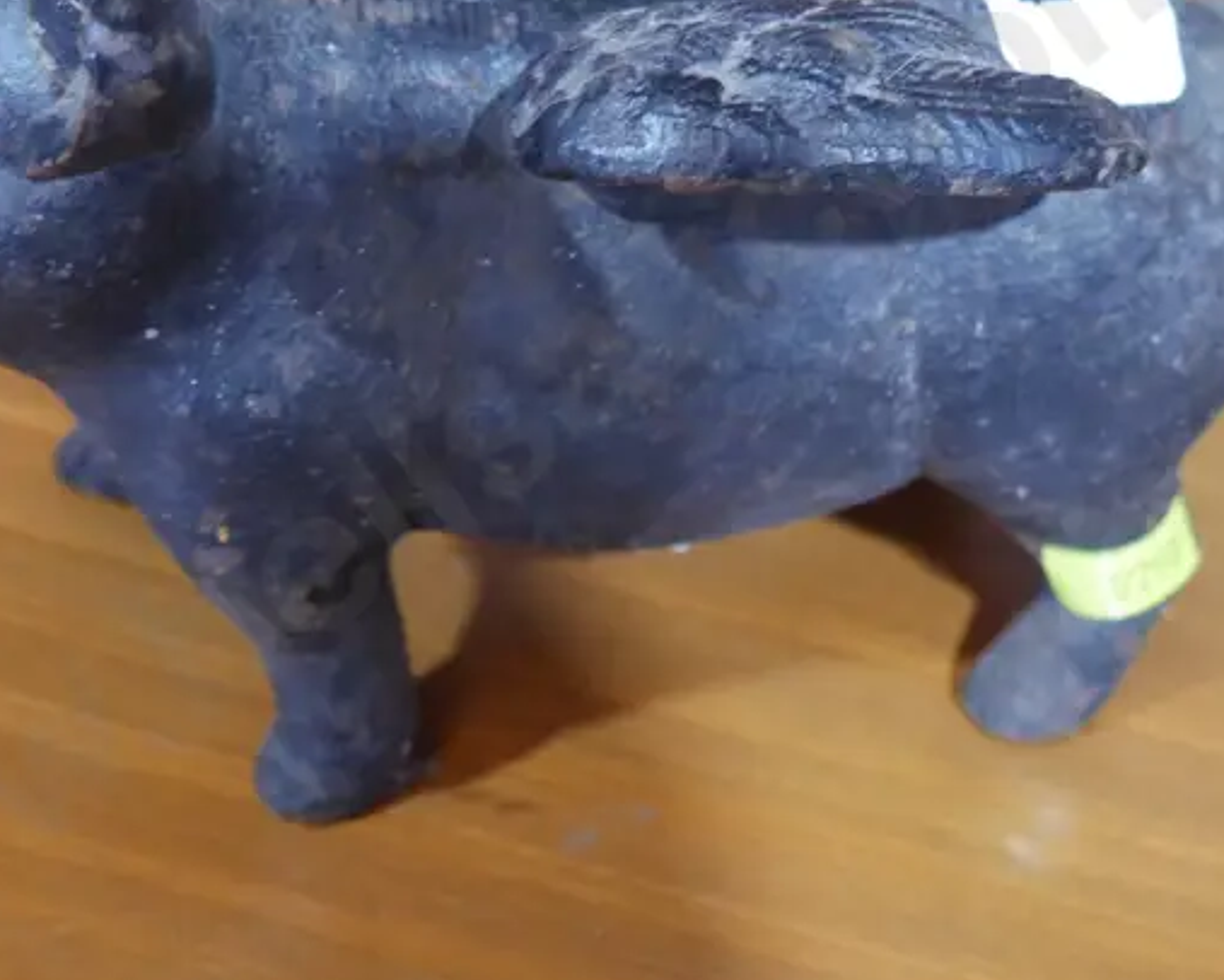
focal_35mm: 71
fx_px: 2573
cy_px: 284
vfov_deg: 21.4
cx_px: 703
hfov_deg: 26.7
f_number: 4
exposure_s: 1/60
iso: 1600
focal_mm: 18
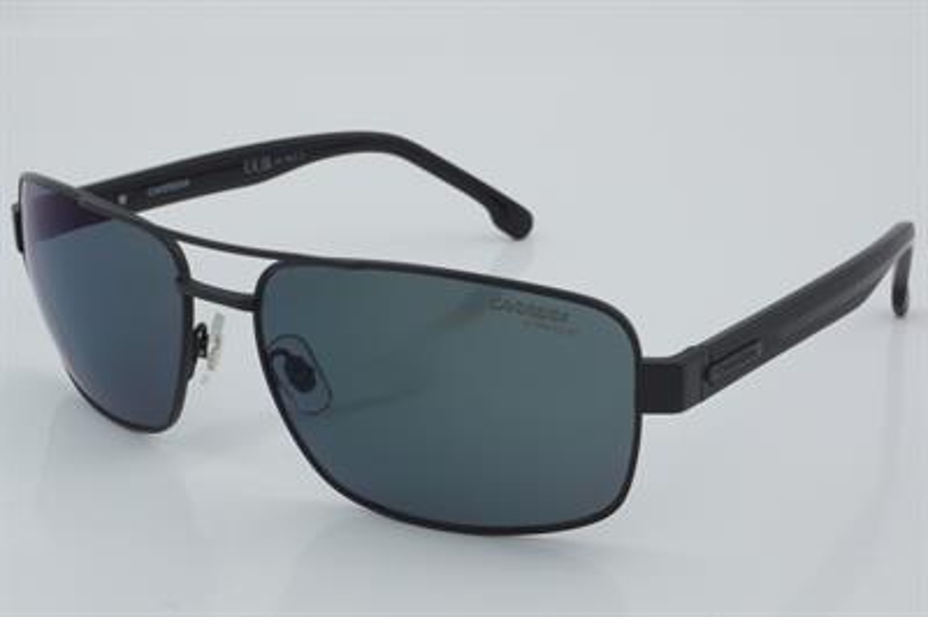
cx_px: 464
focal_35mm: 75
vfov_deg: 18.2
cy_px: 308
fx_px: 1932
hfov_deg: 27.0
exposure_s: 1/4
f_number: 32
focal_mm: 50
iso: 100
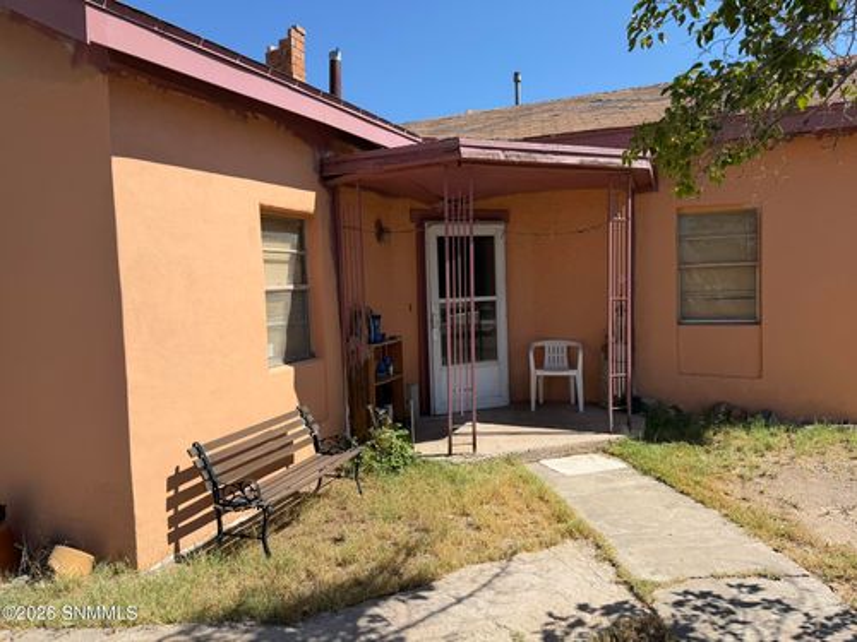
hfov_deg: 71.6
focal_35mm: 24
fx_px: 594
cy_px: 321
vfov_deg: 56.8
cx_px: 428
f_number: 1.78
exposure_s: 1/4405
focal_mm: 6.76
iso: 80
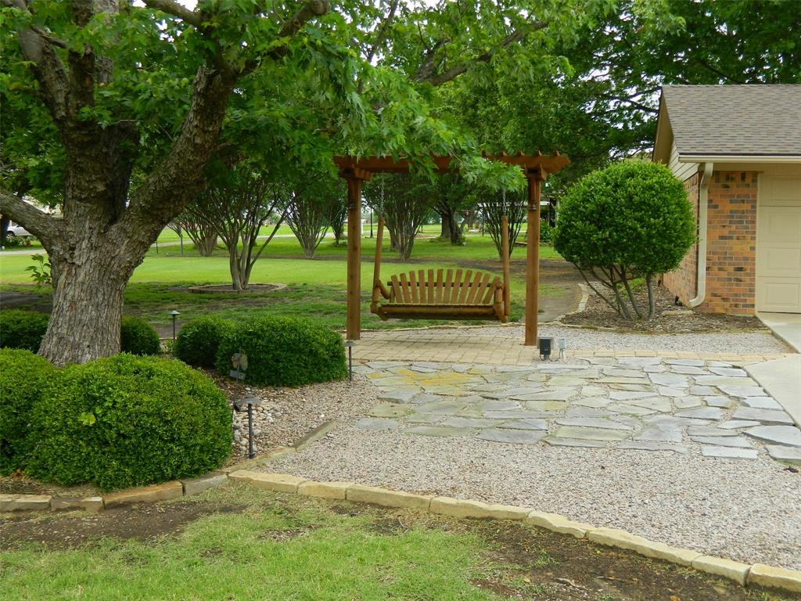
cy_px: 300
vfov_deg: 35.1
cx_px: 400
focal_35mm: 41
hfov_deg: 45.8
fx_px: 949
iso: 80
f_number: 3.5
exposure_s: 1/100
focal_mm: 7.3
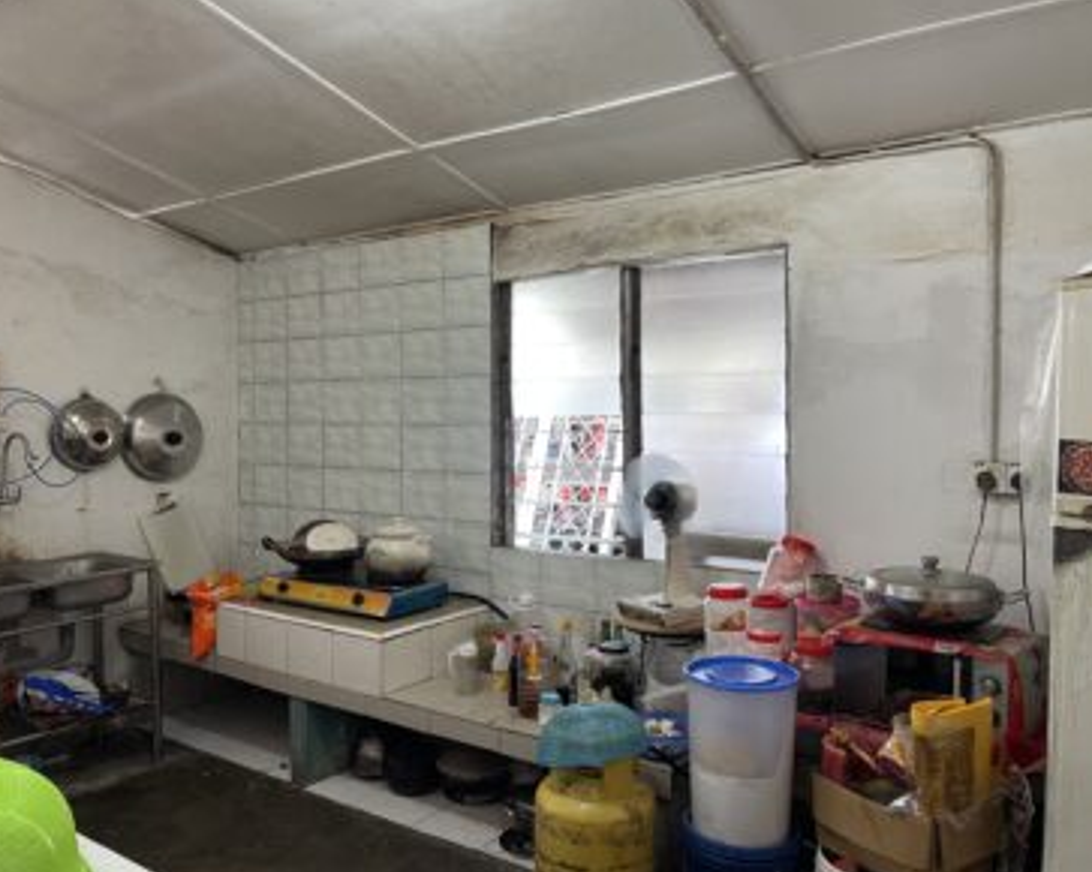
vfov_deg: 51.5
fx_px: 904
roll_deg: -0.1
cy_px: 433
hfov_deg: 62.2
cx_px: 532
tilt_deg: -1.4
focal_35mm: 28
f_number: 1.6
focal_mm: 5.1
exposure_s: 1/50
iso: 200
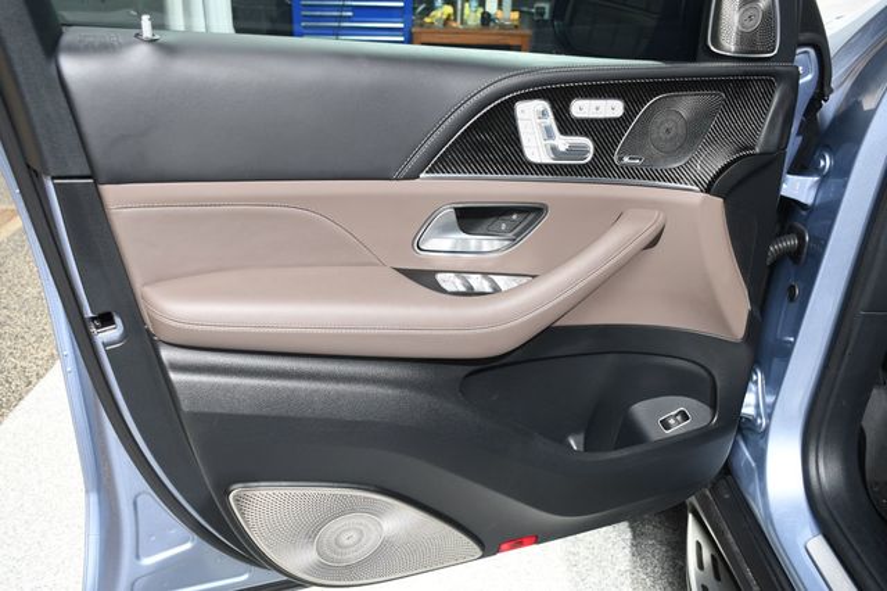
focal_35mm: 33
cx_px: 444
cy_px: 296
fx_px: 813
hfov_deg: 57.2
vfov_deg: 39.9
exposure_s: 1/160
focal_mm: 22
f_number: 5
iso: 100
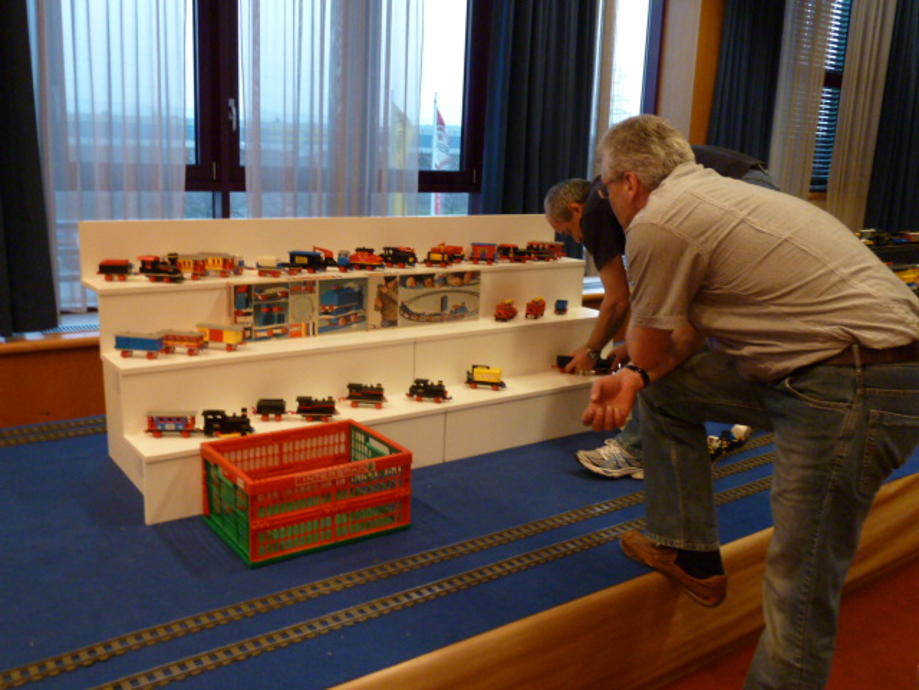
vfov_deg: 44.2
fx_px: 850
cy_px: 345
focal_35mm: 32
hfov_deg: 56.8
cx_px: 460
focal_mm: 5.3
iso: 400
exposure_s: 1/6
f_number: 3.5
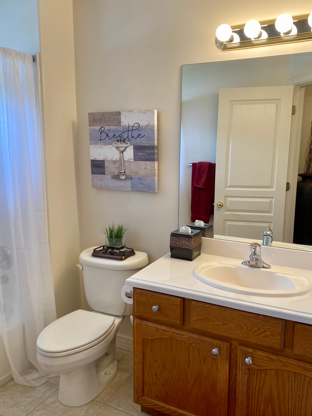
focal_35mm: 29
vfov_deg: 61.7
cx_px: 163
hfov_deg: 48.2
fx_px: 348
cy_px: 208
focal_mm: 4.25
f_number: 1.8
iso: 100
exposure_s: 1/120
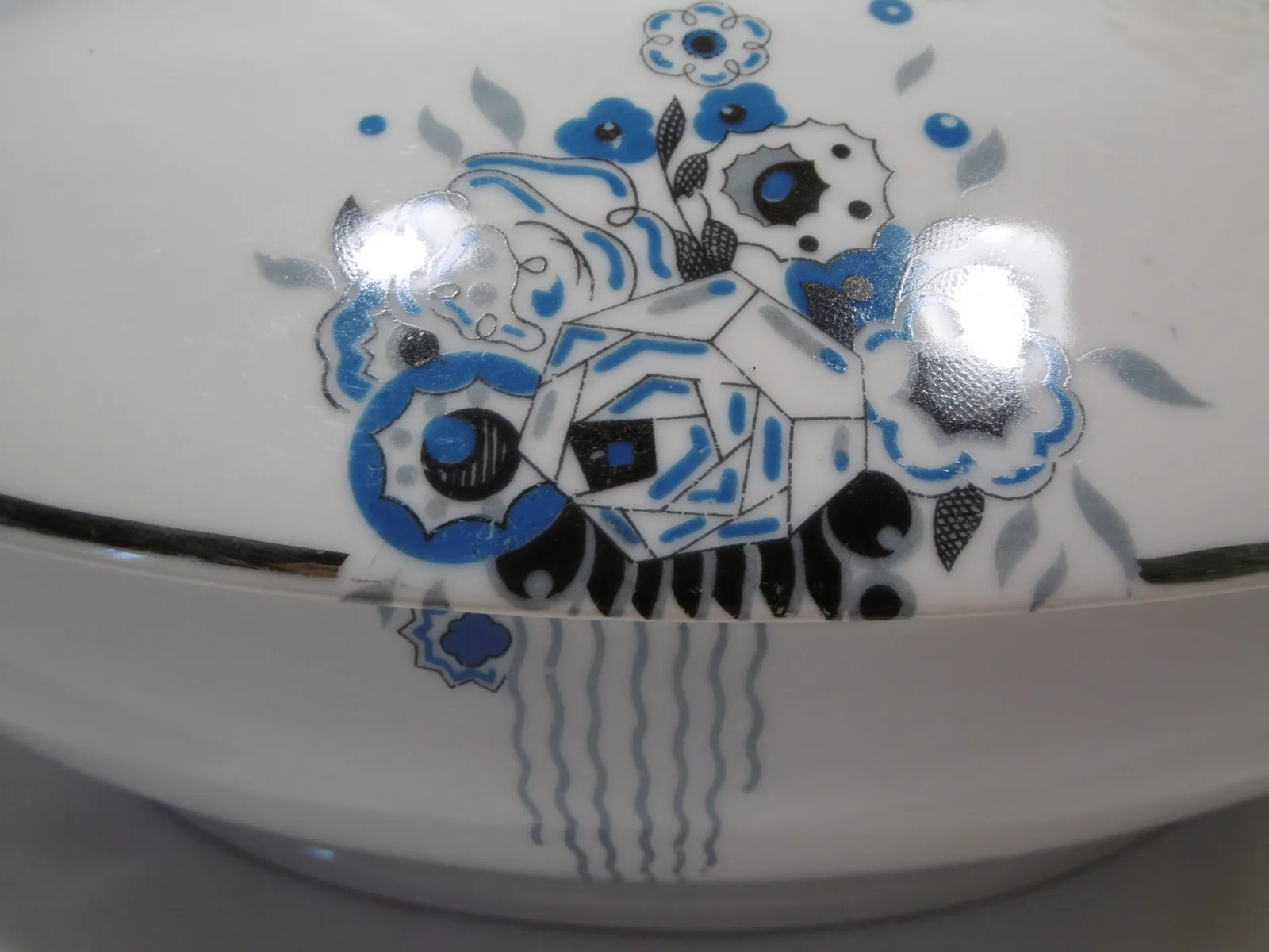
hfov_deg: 43.9
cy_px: 476
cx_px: 634
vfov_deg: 33.6
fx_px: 1576
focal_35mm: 43
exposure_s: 1/20
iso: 100
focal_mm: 7.7
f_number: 3.8
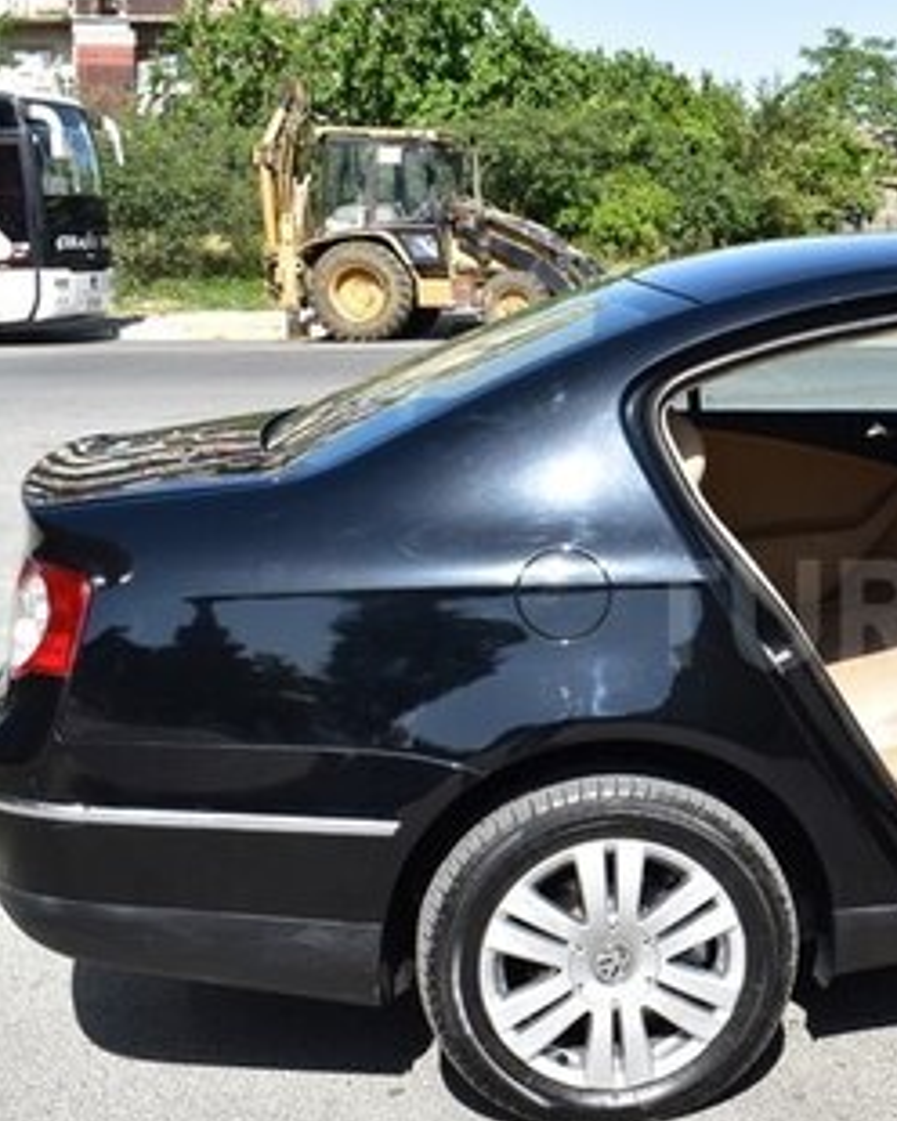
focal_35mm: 60
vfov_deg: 31.4
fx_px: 1991
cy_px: 615
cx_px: 1009
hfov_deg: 23.7
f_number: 10
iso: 400
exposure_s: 1/320
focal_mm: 20
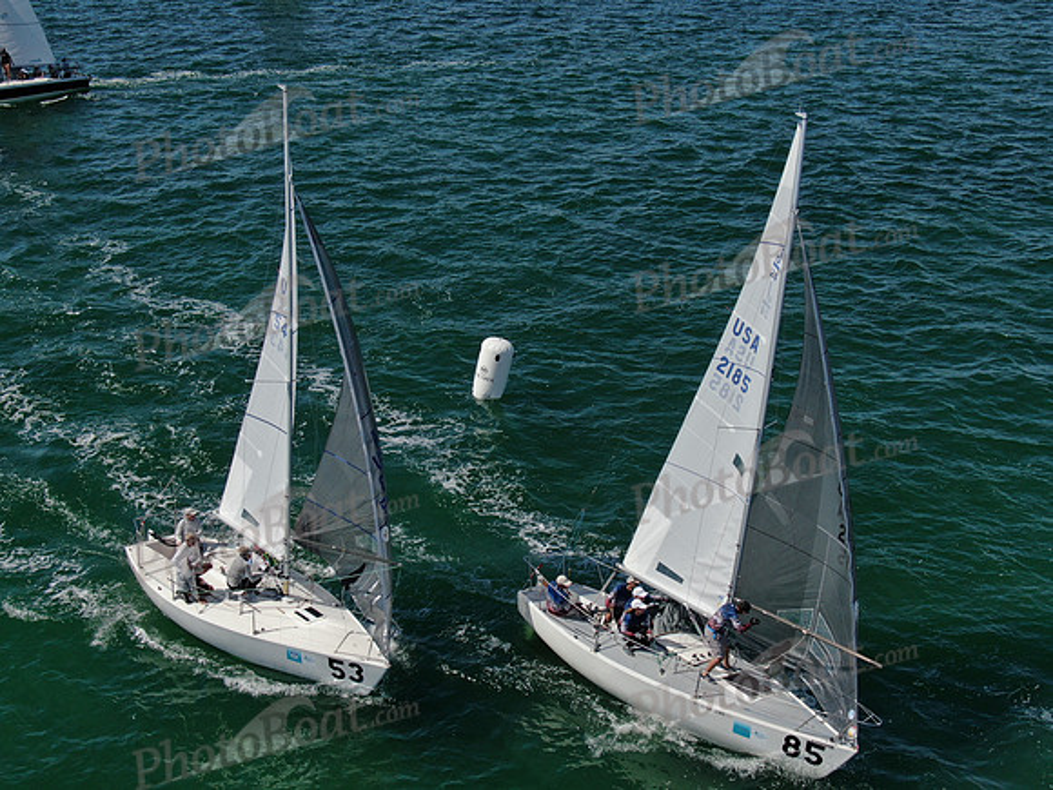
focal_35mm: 47
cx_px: 526
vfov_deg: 30.9
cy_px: 395
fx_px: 1430
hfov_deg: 40.4
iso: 100
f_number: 3.8
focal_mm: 8.42
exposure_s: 1/1600
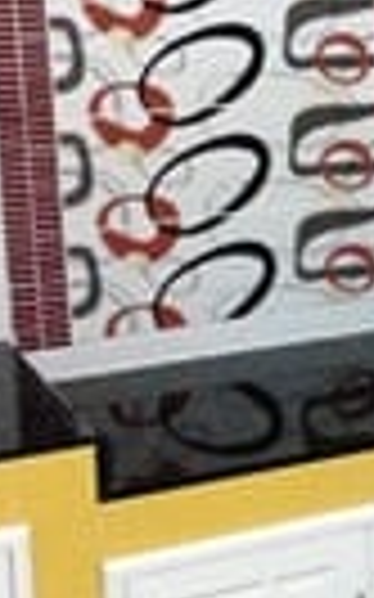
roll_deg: +1.2
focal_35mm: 118
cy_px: 175
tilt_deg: -11.9
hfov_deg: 10.7
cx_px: 541
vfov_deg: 17.6
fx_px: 1926
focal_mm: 4.12
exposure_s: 1/15
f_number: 2.4
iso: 500
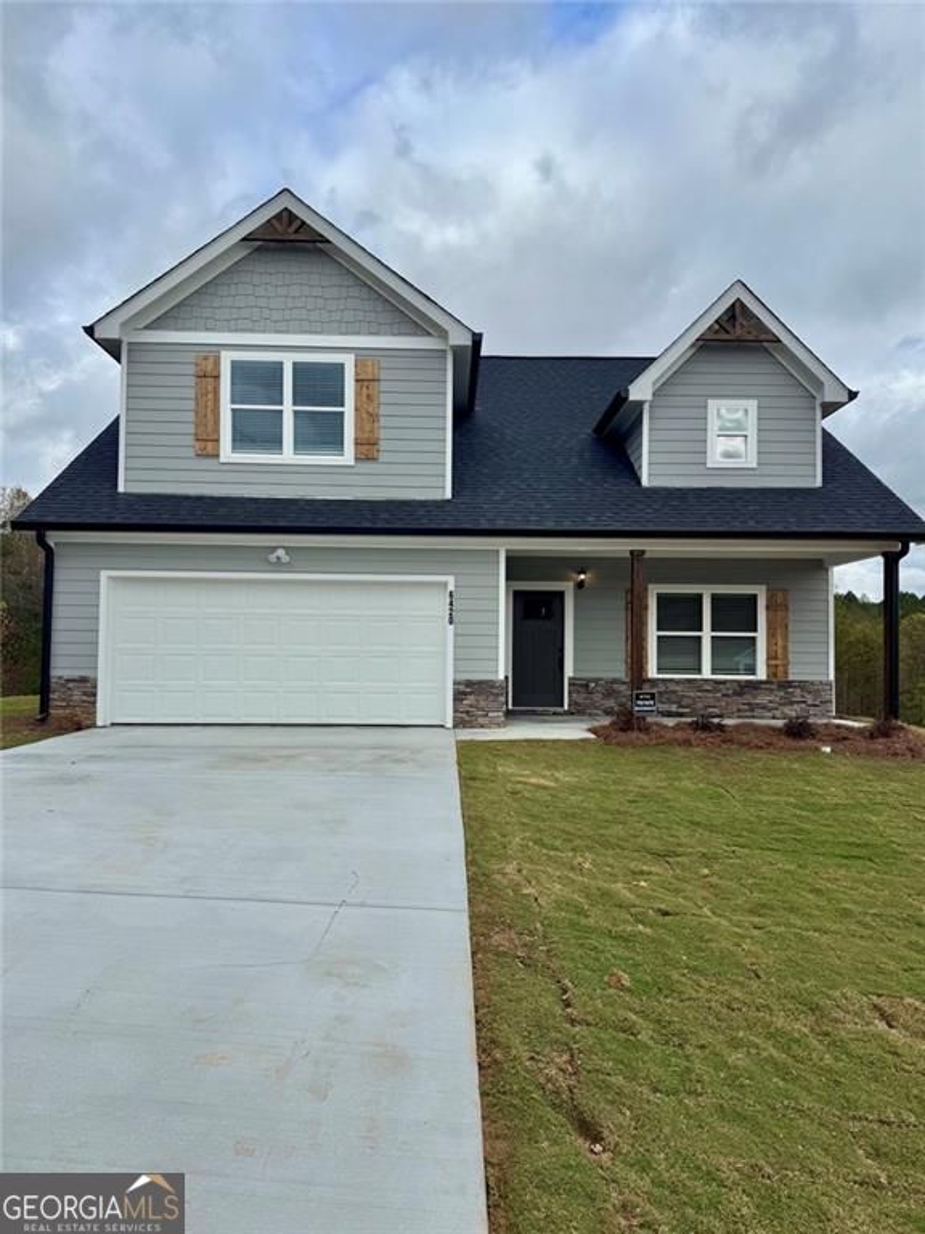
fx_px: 855
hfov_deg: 56.8
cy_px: 617
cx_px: 462
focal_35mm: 24
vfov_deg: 71.6
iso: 80
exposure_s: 1/1869
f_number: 1.78
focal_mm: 6.76
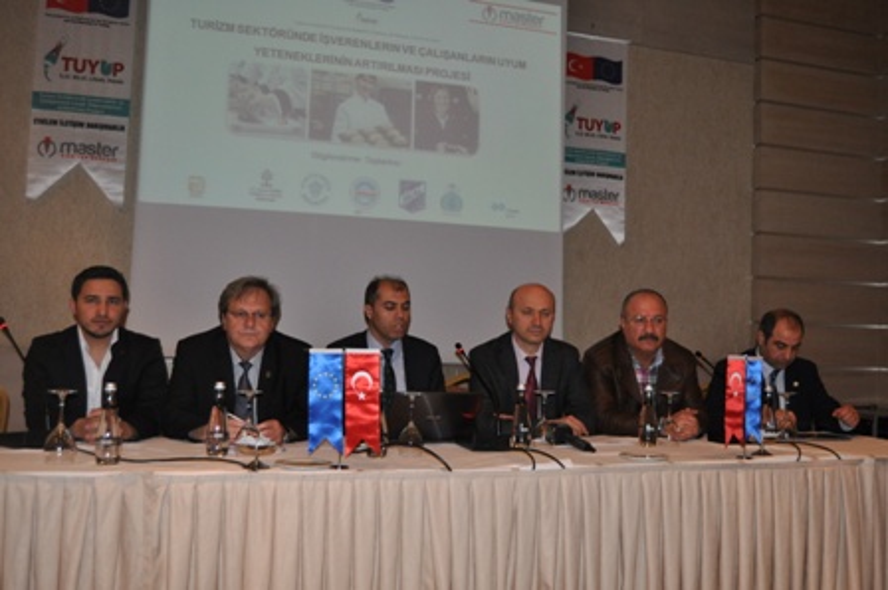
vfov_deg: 38.3
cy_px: 295
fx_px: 850
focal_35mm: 34
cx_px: 444
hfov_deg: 55.1
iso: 800
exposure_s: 1/60
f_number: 3.8
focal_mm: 23
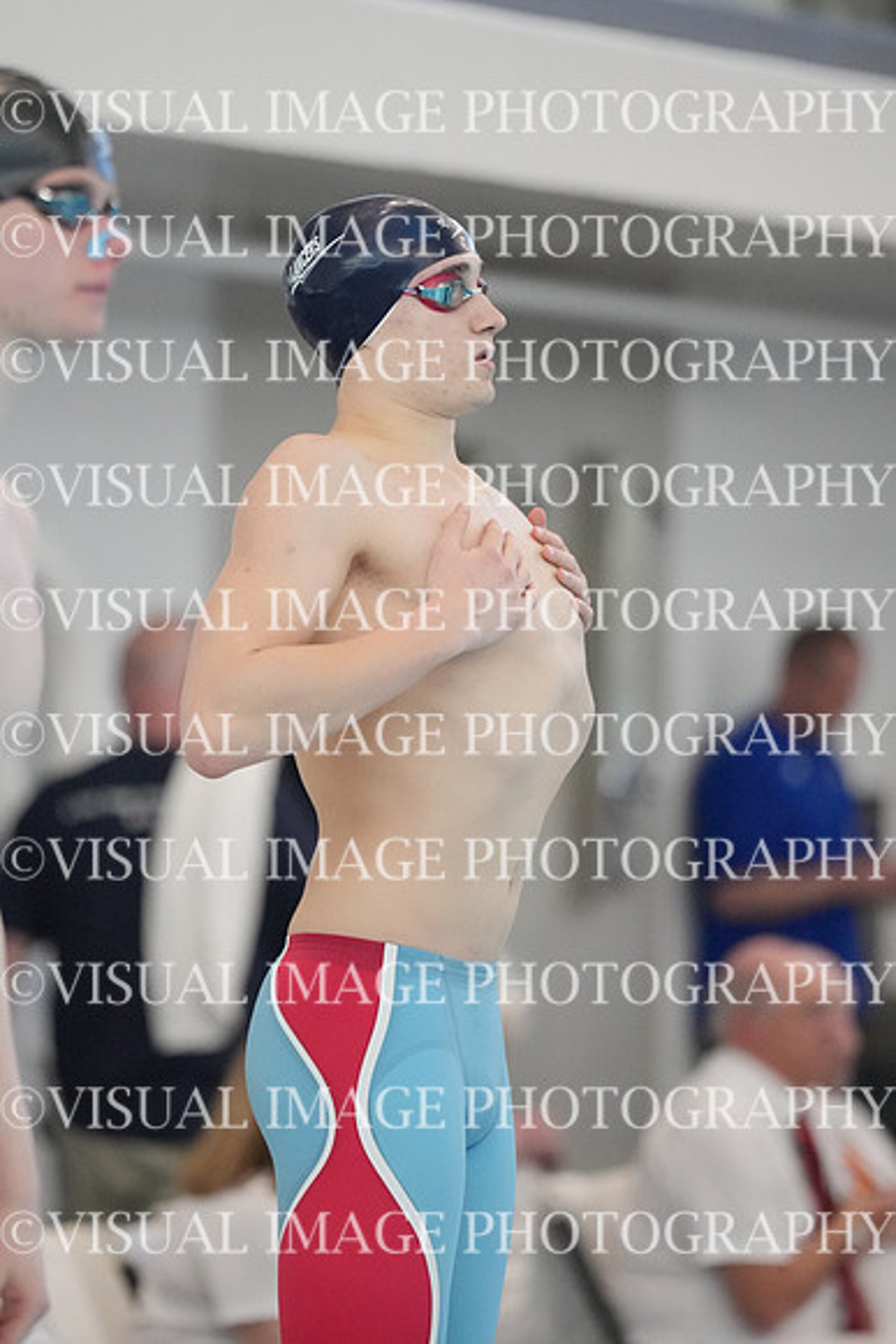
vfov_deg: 6.9
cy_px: 672
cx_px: 448
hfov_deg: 4.6
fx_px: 11192
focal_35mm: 300
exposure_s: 1/2000
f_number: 2.8
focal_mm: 200
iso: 5000
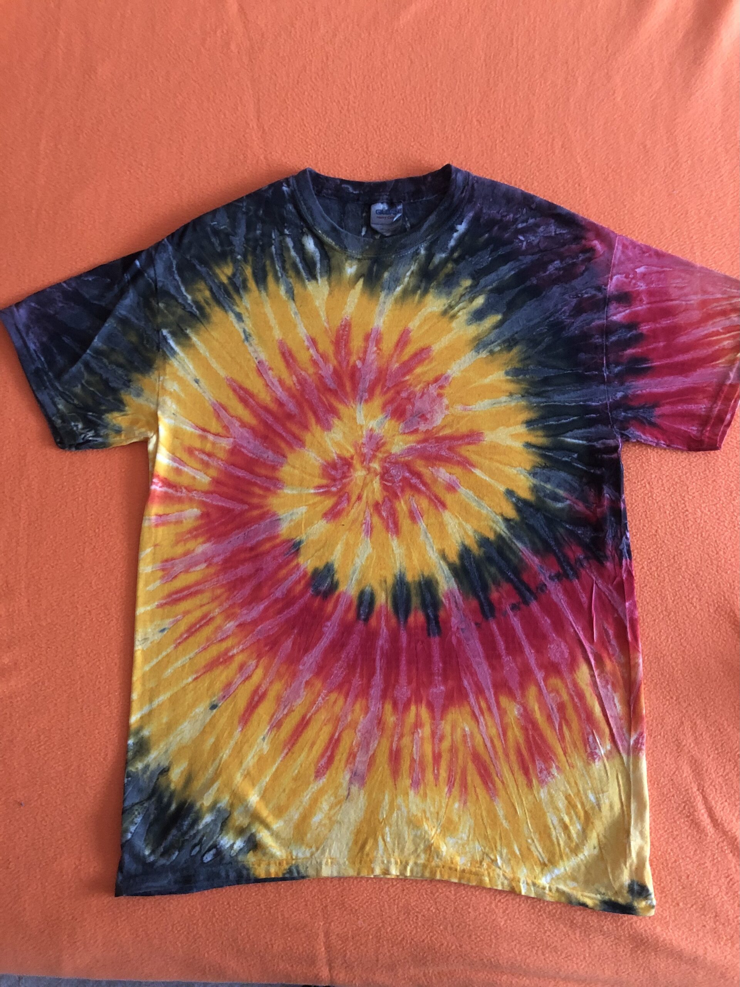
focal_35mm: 28
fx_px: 798
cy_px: 494
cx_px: 370
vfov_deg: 63.4
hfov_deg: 49.8
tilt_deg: -82.2
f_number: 1.8
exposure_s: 1/5
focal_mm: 4
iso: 100
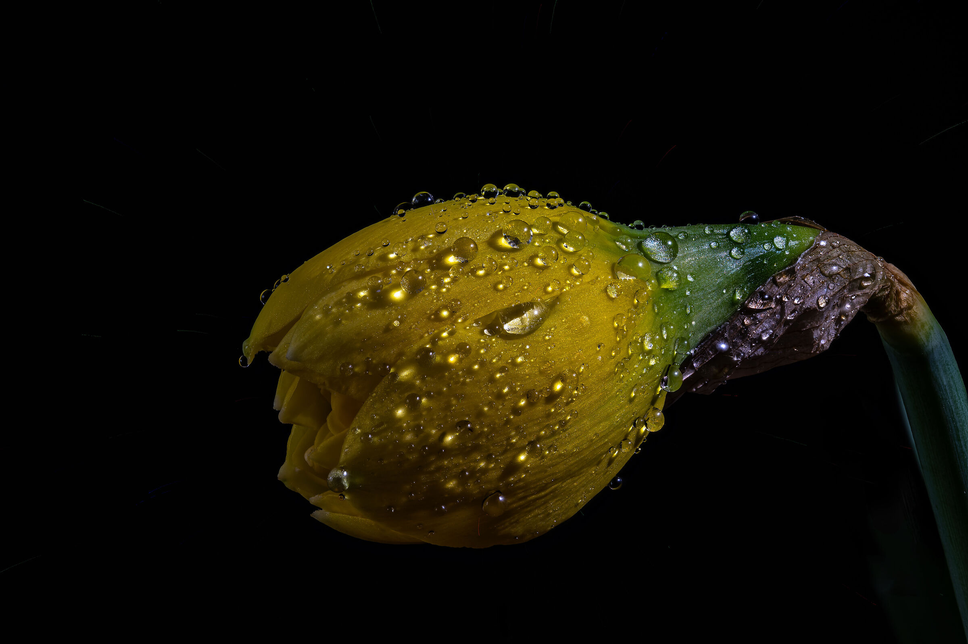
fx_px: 2821
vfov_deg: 13.0
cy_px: 322
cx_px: 484
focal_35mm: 105
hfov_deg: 19.5
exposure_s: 1/8
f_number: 14
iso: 100
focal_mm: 105
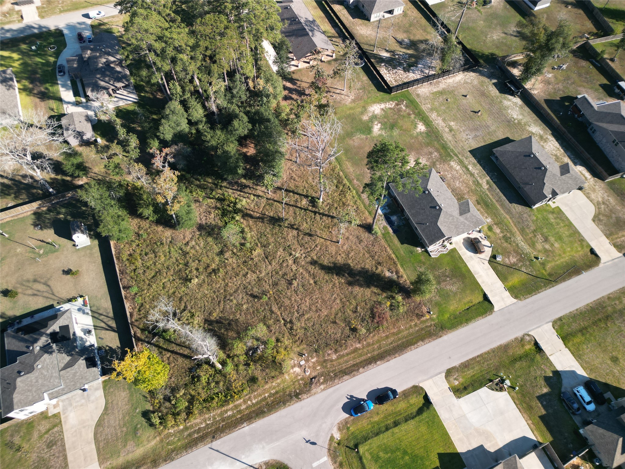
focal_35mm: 24
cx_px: 312
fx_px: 433
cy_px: 234
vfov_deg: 56.8
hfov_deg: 71.6
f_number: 1.7
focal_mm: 6.72
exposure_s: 1/400
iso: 140
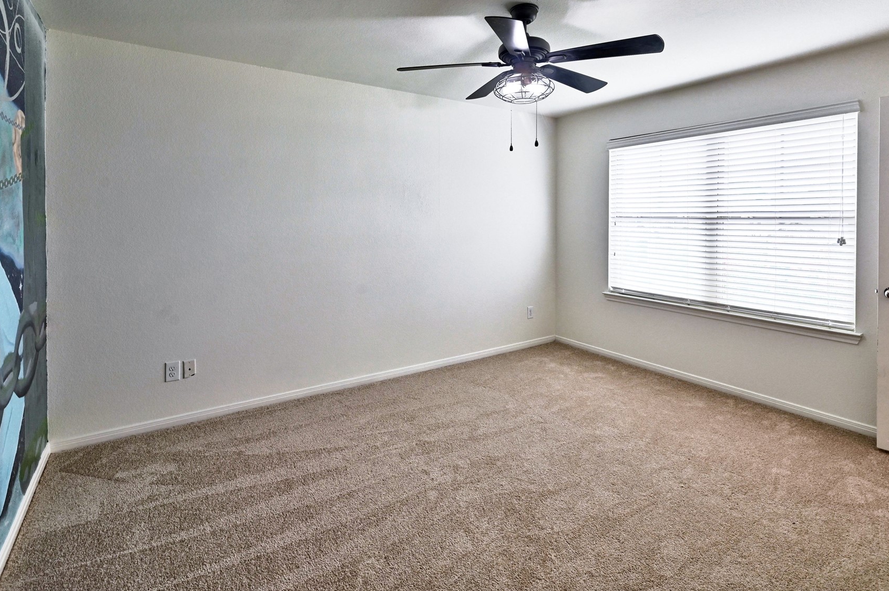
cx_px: 441
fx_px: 444
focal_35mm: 18
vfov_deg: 66.2
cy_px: 220
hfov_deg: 90.0
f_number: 8
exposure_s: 1/15
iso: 400
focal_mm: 14
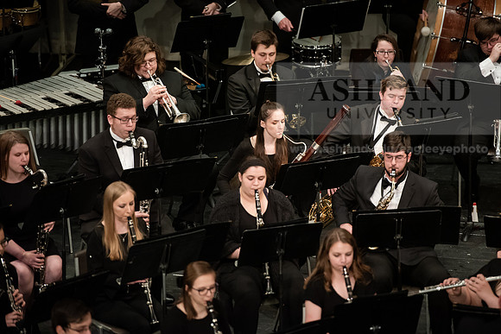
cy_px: 167
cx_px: 250
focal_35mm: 200
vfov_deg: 6.9
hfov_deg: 10.3
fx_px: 2784
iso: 3200
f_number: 3.2
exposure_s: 1/250
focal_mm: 200
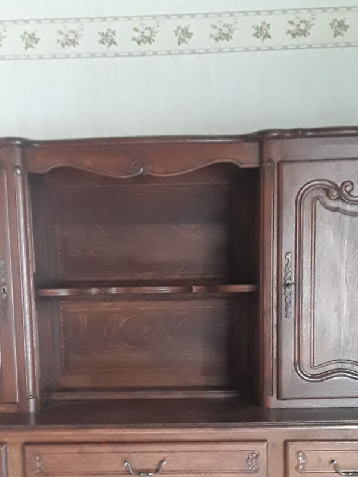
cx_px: 145
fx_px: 621
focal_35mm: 45
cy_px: 377
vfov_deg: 40.5
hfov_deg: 32.1
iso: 400
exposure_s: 1/17
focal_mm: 2.91
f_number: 1.9
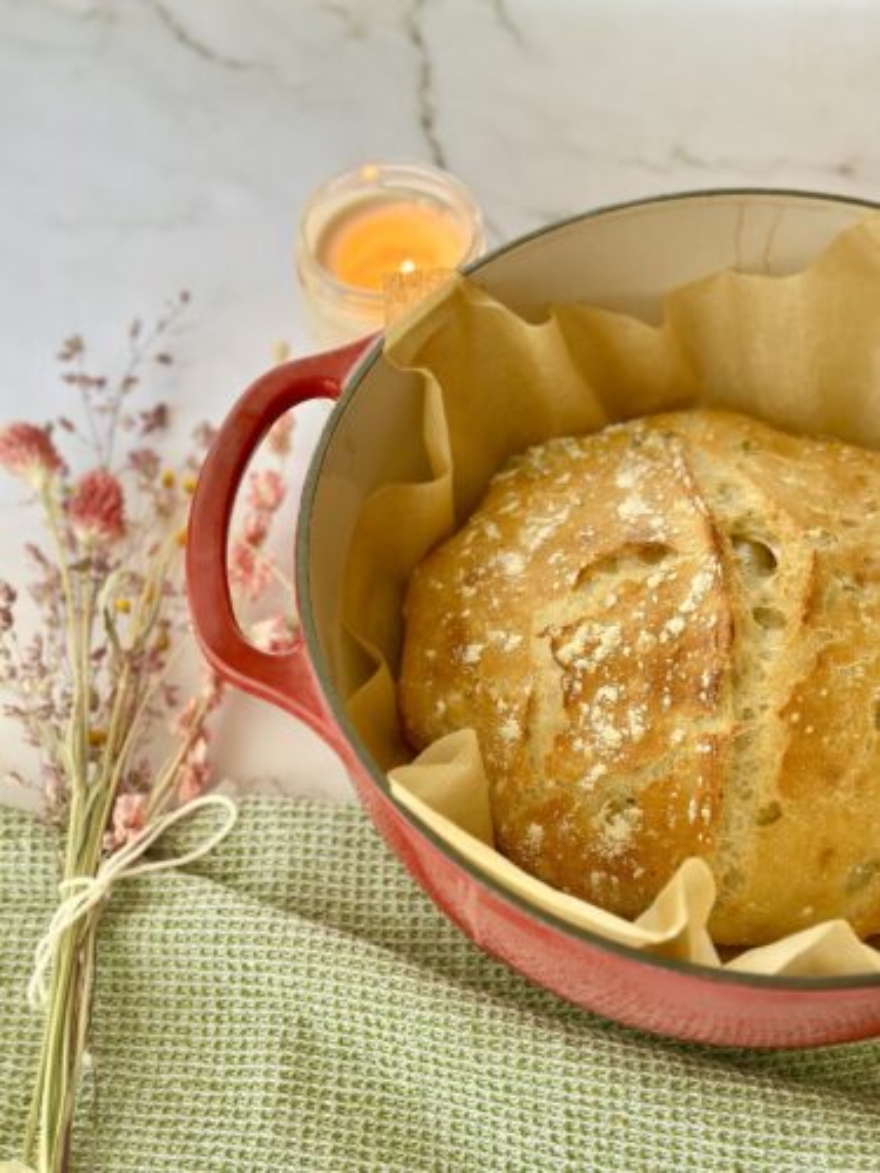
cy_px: 586
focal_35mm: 48
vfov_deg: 39.7
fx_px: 1627
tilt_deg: -60.1
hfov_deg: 30.3
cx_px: 440
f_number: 1.78
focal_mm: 6.86
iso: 100
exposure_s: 1/121
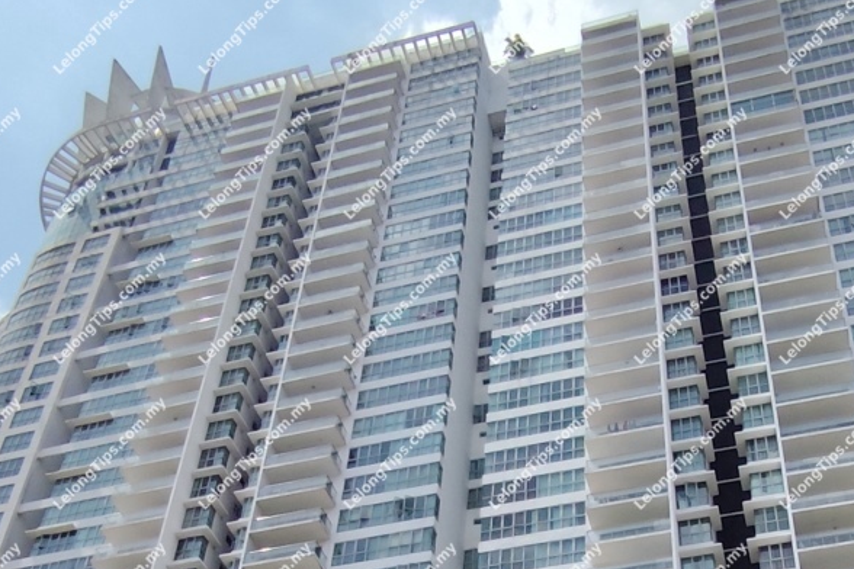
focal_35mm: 43
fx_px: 1020
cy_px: 627
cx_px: 559
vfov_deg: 28.3
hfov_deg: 44.9
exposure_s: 1/3660
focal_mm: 1.65
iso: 50
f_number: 2.2
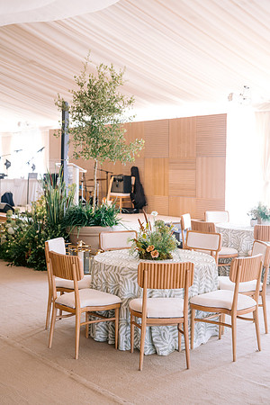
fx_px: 562
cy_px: 202
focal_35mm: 50
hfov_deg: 27.0
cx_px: 135
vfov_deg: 39.6
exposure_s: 1/200
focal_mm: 50
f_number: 2.8
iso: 400
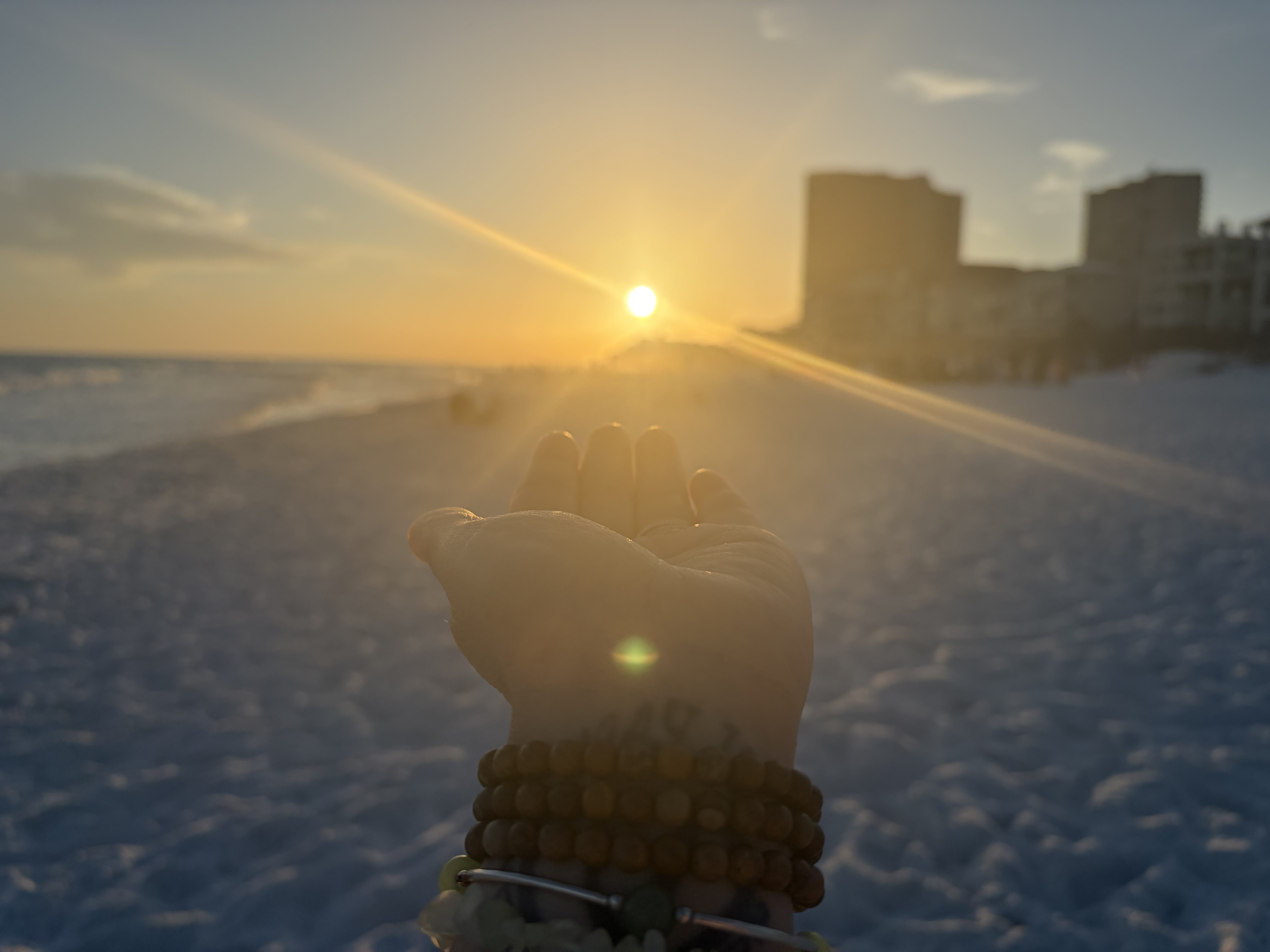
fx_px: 954
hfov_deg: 67.3
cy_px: 476
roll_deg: -1.4
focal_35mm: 26
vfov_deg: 53.1
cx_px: 635
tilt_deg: -6.7
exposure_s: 1/6329
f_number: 1.6
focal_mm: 5.96
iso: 64
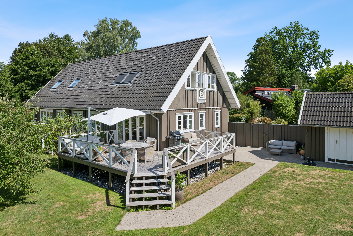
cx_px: 176
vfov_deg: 53.1
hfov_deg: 73.7
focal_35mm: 24
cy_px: 118
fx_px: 235
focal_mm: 24
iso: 160
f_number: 8
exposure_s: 1/400
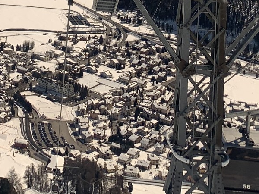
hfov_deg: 18.7
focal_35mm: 104
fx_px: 778
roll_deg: -5.0
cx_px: 56
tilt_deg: -4.2
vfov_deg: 13.0
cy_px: -142
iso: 25
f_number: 1.8
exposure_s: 1/2208
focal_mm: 4.25
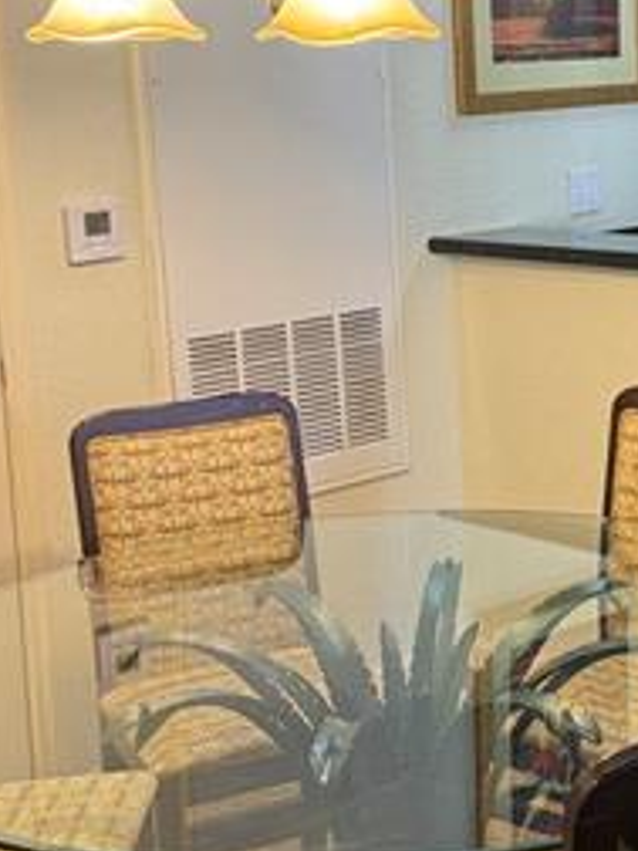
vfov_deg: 26.7
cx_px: 624
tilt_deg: -10.9
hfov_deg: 19.6
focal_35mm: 73
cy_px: 375
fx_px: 1794
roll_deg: +1.1
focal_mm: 6.76
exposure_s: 1/60
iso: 320
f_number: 1.78
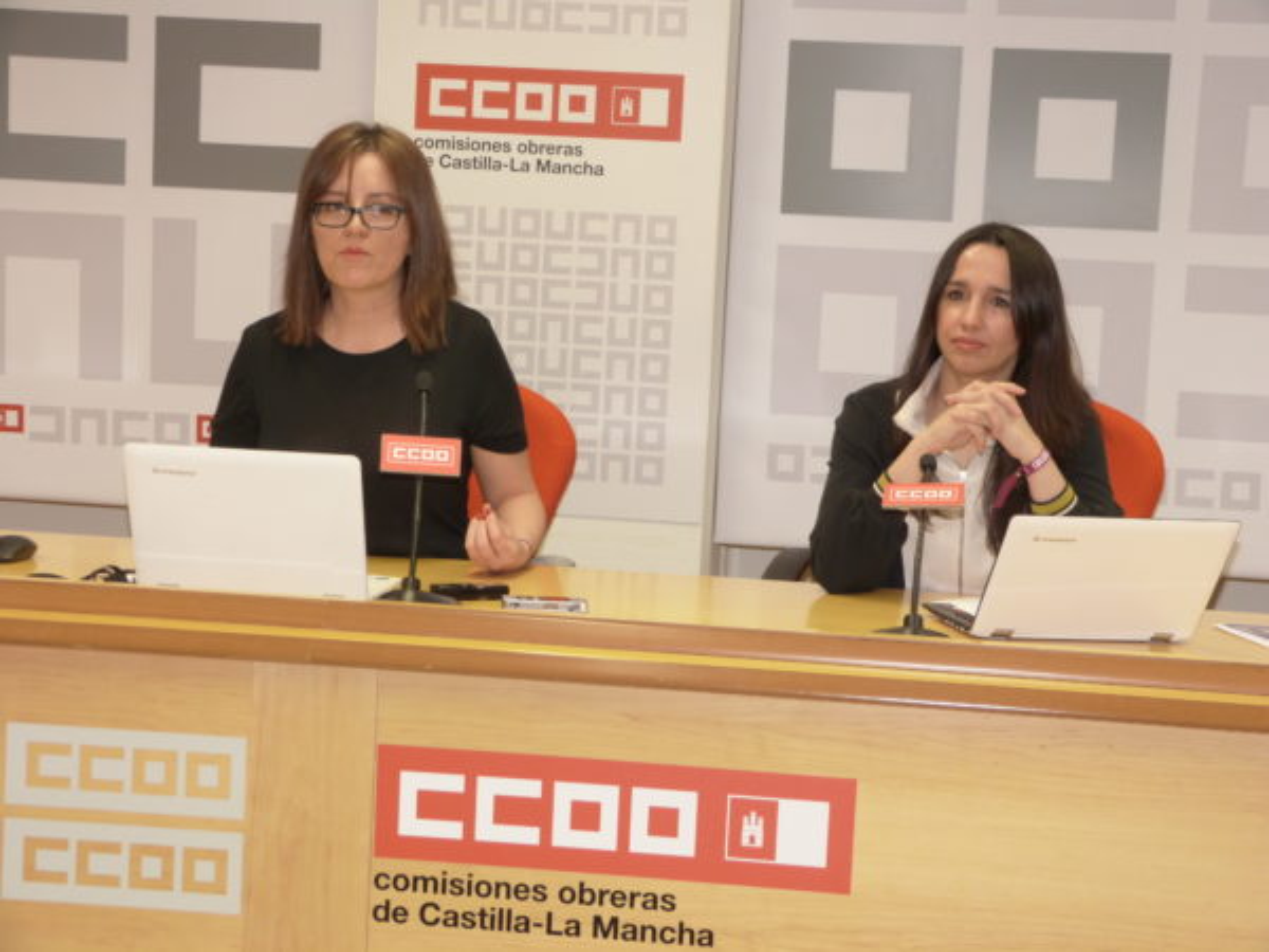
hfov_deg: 28.6
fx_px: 2493
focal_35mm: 68
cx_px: 634
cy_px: 476
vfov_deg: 21.6
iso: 100
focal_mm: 12.1
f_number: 3.3
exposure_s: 1/60
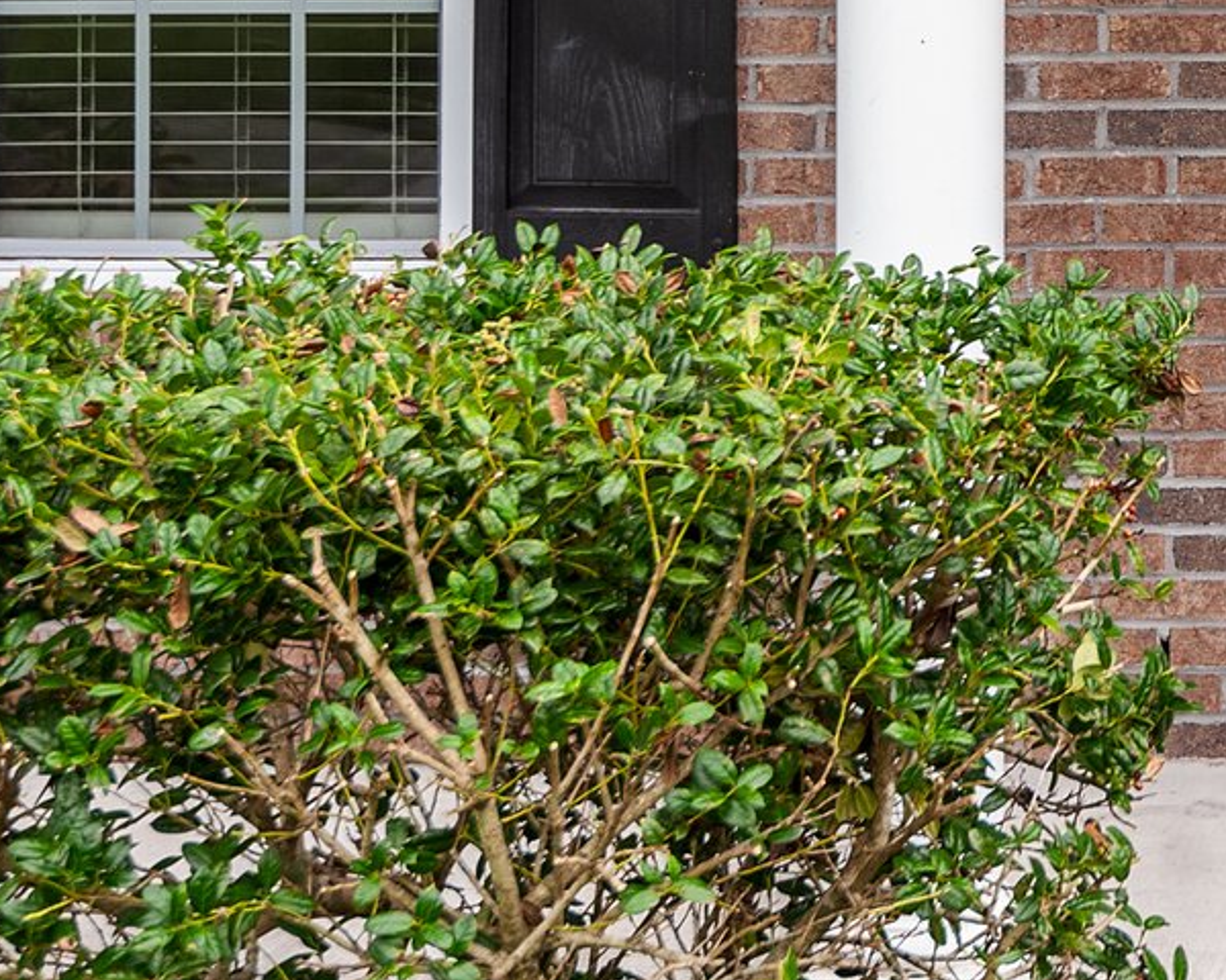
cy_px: -178
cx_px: 1686
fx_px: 4064
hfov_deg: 16.1
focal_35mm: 112
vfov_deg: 13.4
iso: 400
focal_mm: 35
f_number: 6.3
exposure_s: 1/160
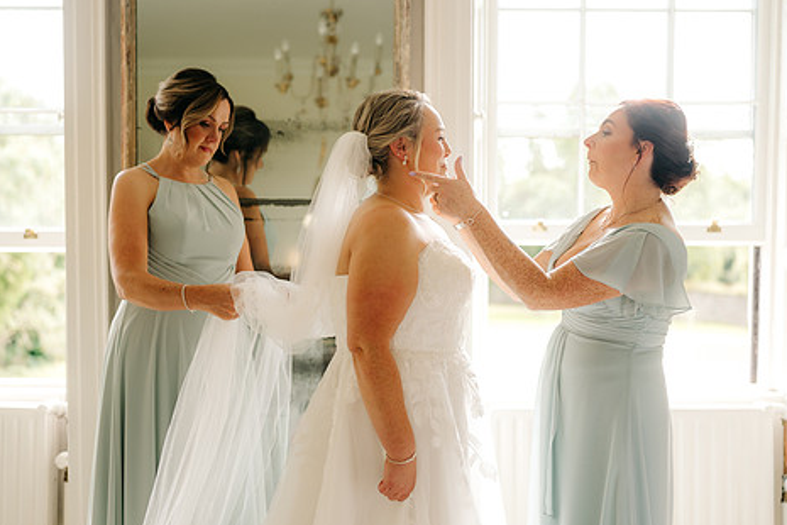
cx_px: 406
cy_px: 285
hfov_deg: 40.3
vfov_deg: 27.5
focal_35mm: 49
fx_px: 1071
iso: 200
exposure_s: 1/400
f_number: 1.6
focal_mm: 35
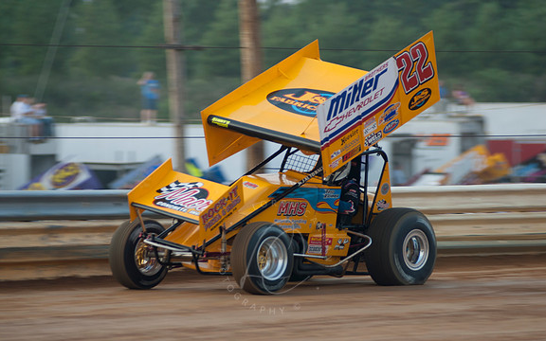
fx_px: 3899
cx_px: 274
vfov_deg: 5.0
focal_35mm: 262
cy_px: 169
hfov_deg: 8.0
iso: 100
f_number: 2.8
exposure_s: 1/400
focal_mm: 170
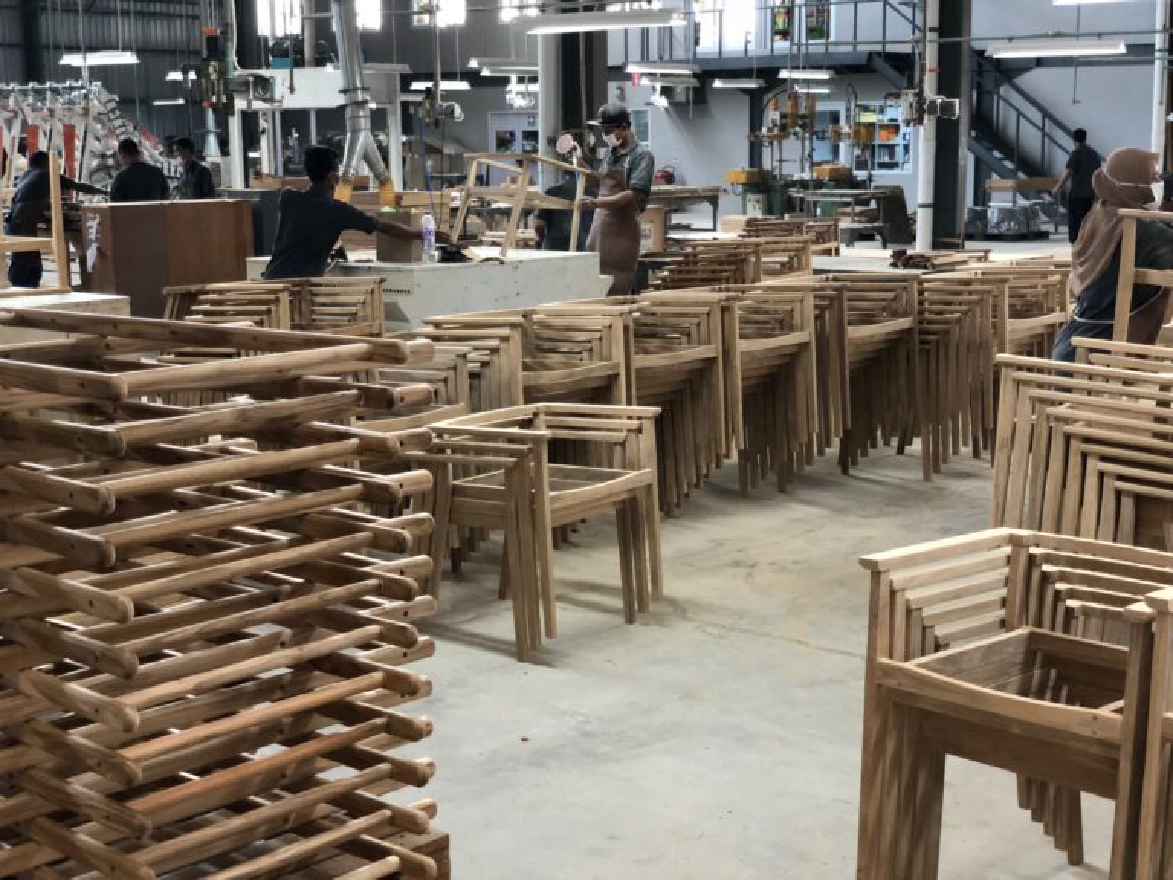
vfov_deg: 28.0
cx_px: 586
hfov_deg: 36.8
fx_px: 1762
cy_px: 440
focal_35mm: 52
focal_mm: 6
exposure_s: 1/33
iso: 125
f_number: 2.4
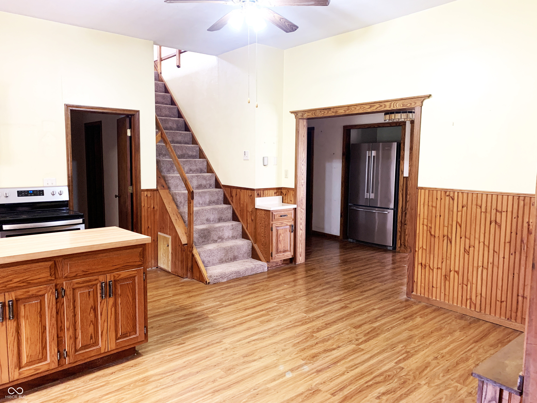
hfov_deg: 67.3
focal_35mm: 26
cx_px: 268
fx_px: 403
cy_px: 202
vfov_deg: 53.1
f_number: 1.8
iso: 320
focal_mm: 4.25
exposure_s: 1/40
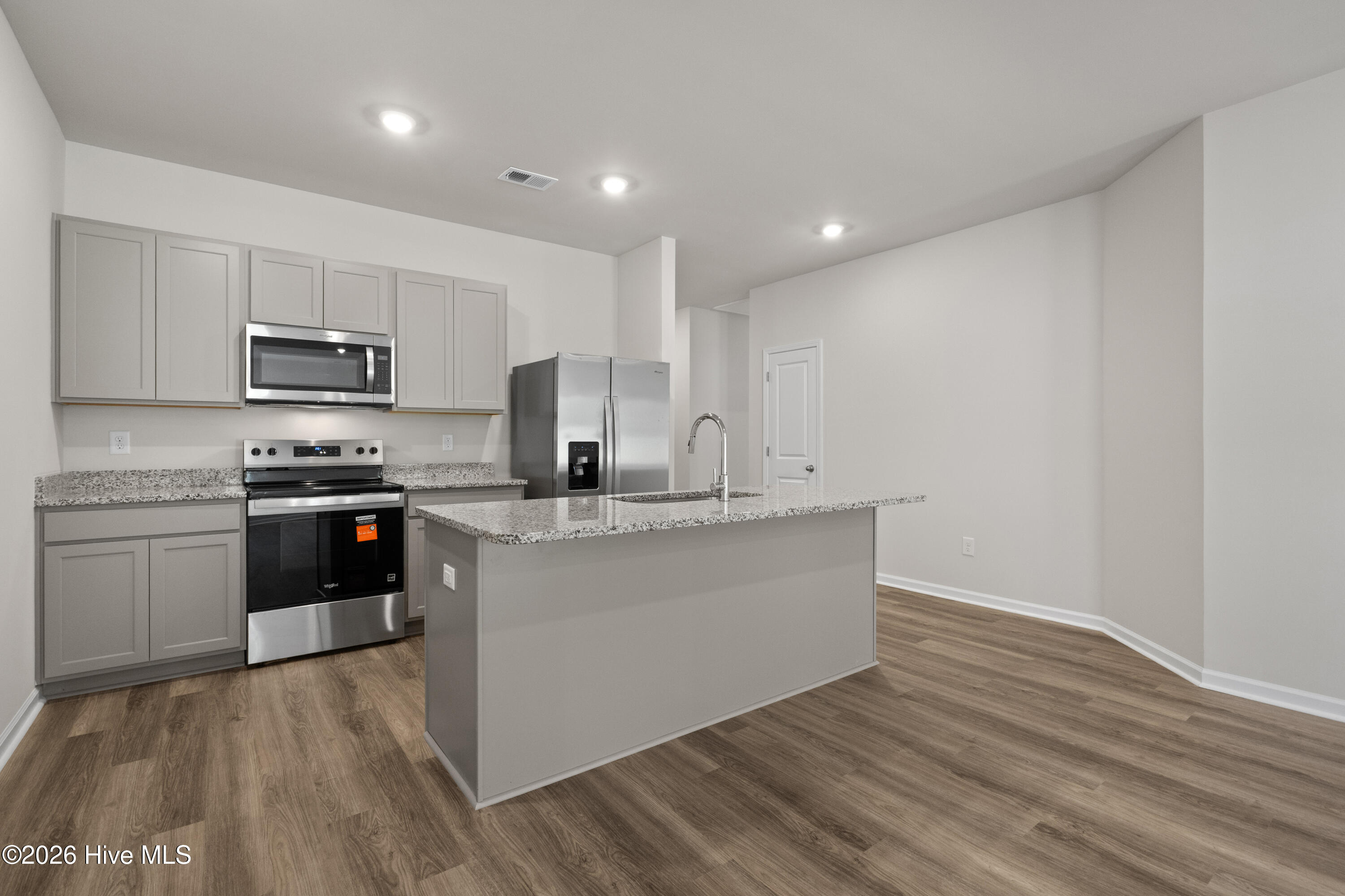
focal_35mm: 16
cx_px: 672
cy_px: 448
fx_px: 598
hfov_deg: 96.7
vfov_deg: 73.7
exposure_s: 1/15
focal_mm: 16
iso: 1000
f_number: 8
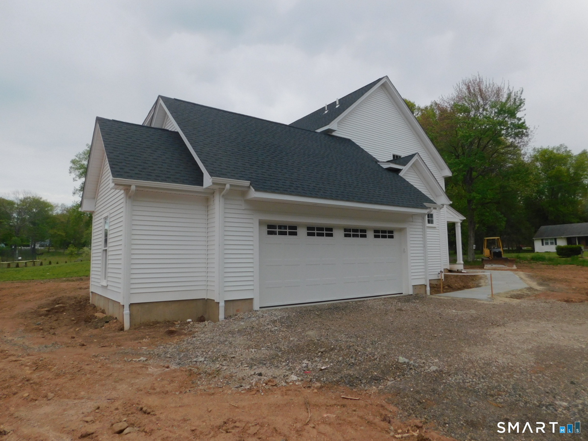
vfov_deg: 58.9
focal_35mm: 23
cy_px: 220
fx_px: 391
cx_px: 294
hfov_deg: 73.9
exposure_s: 1/1000
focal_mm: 4
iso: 125
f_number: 3
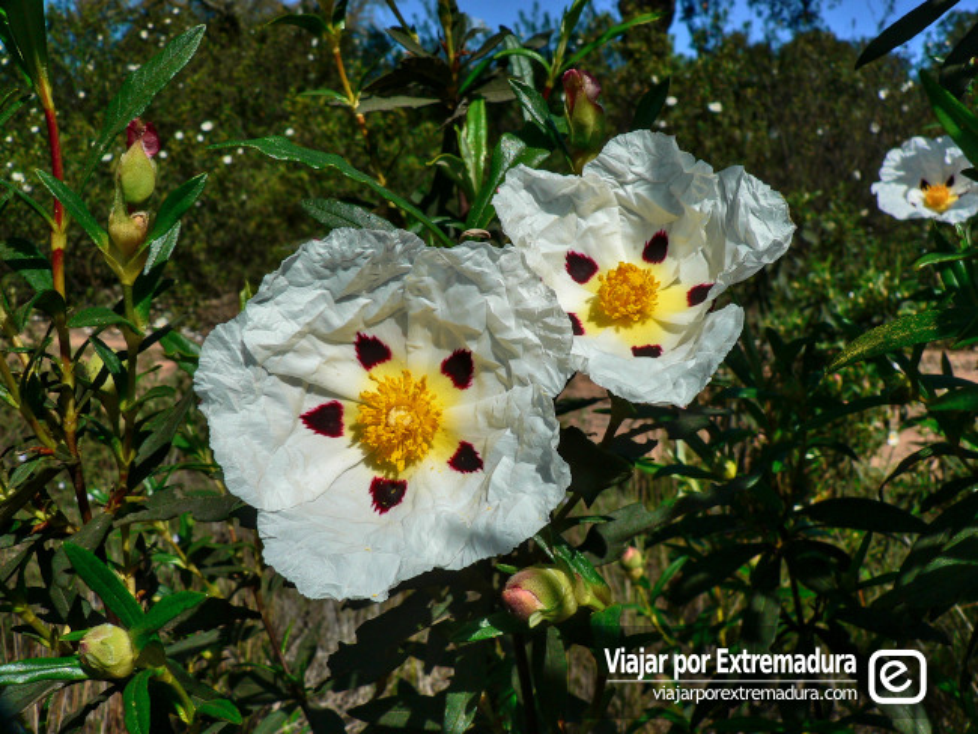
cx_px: 489
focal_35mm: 36
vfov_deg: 39.7
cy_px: 367
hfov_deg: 51.3
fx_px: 1017
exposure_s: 1/400
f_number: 5
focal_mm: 6
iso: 80
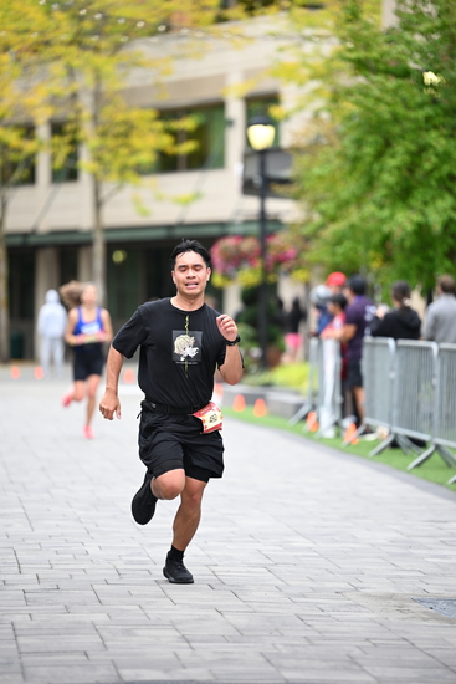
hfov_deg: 8.3
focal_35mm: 165
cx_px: 228
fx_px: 3133
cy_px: 342
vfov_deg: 12.4
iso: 800
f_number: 2.8
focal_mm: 165
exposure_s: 1/1600
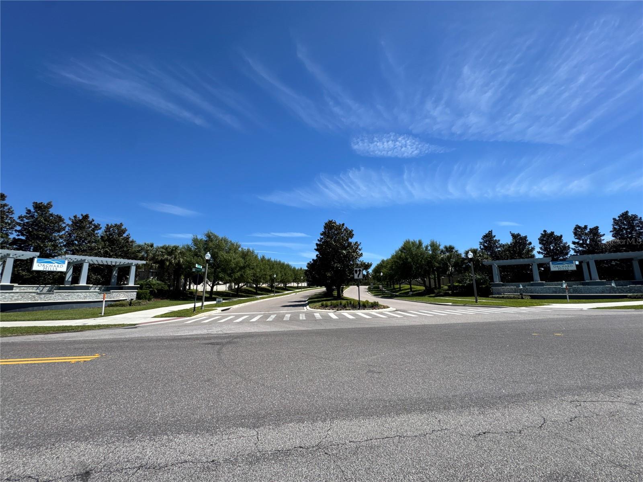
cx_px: 322
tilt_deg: +10.3
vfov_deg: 85.7
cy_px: 241
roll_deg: +0.3
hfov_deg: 102.1
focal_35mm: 14
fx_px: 260
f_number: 2.2
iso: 50
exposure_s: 1/2273
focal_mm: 2.22
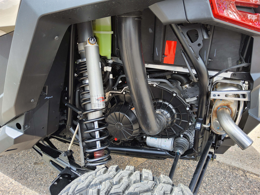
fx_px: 188
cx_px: 130
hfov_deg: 69.4
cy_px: 98
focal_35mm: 25
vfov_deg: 54.9
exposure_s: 1/120
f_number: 2
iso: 32
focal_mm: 3.08
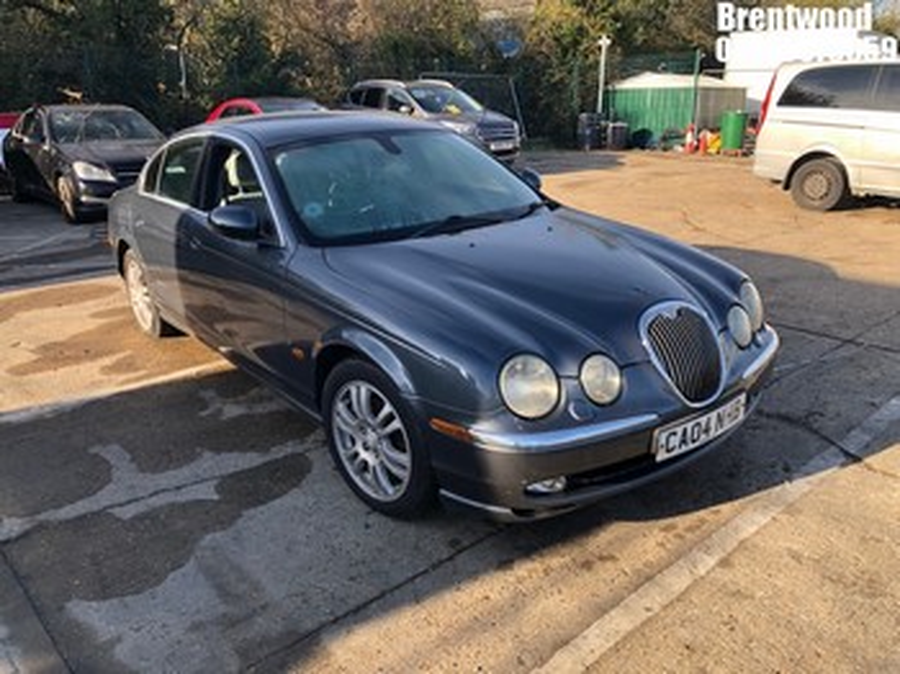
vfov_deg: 49.7
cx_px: 450
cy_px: 337
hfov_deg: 63.5
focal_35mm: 28
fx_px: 727
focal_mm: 4
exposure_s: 1/387
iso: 20
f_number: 1.8
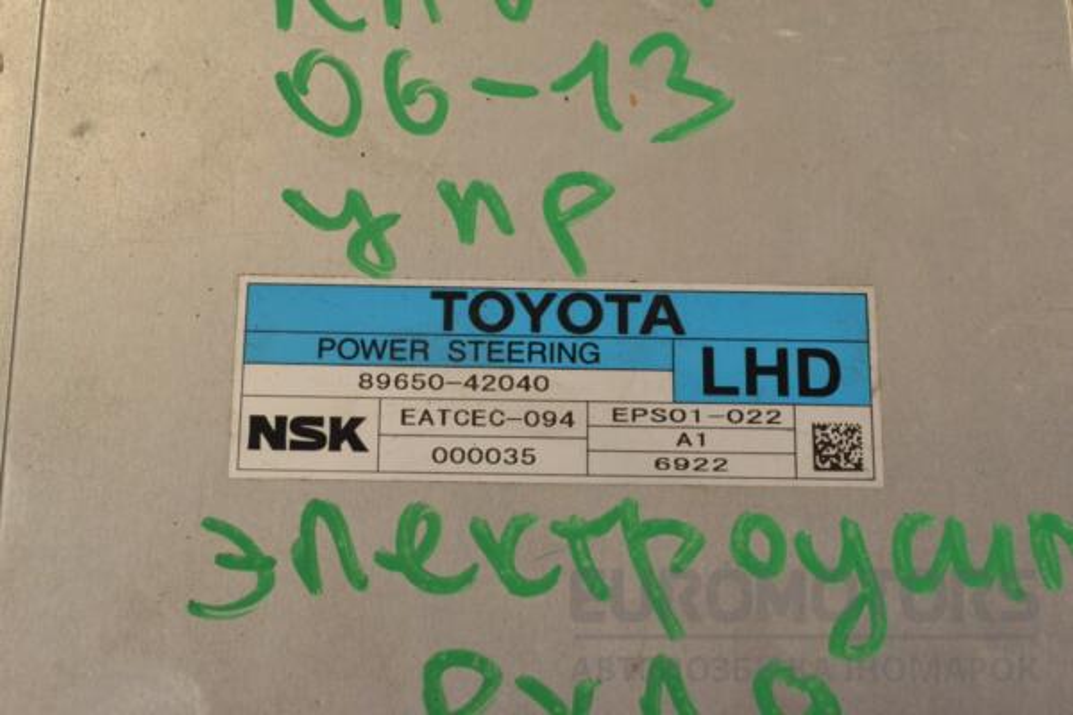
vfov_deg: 16.6
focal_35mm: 82
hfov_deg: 24.6
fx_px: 2459
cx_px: 536
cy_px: 358
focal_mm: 55
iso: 3200
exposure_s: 1/500
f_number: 11
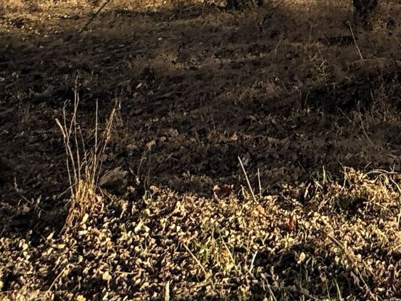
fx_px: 730
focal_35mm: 63
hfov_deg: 29.0
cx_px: 391
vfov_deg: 15.9
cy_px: -361
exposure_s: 1/326
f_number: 2.2
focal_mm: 2.22
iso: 50
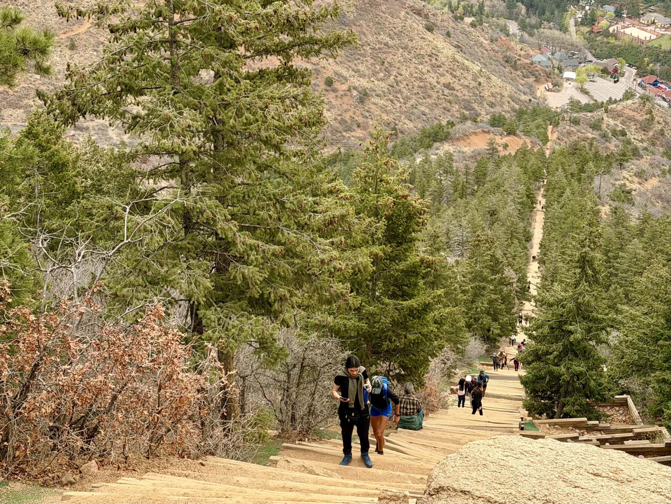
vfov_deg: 30.3
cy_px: 252
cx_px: 336
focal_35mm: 48
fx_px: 930
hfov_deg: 39.7
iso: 80
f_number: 1.8
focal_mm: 6.8
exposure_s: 1/865
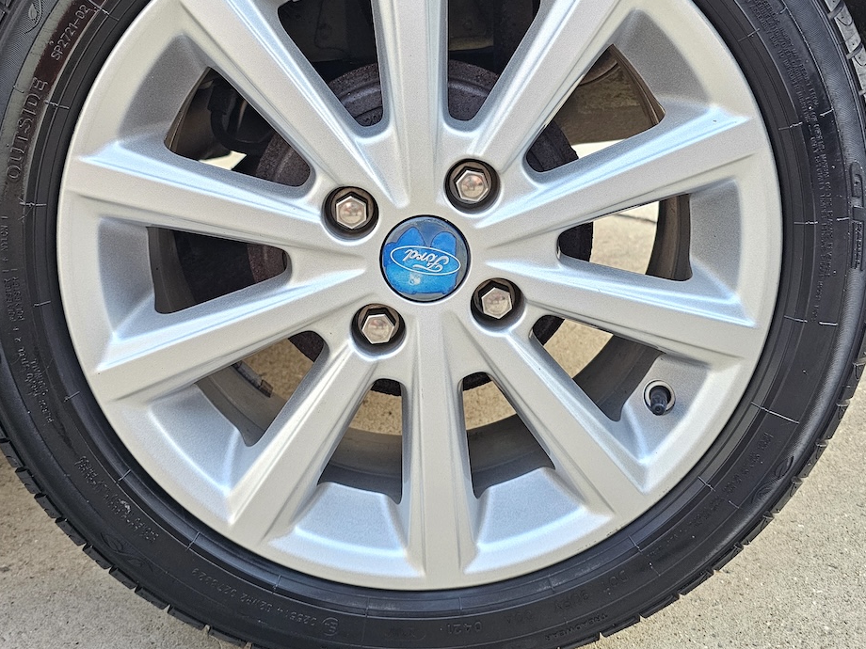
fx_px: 876
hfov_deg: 52.6
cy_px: 207
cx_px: 429
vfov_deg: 40.1
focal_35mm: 35
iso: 500
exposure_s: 1/100
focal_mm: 6.3
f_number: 1.7
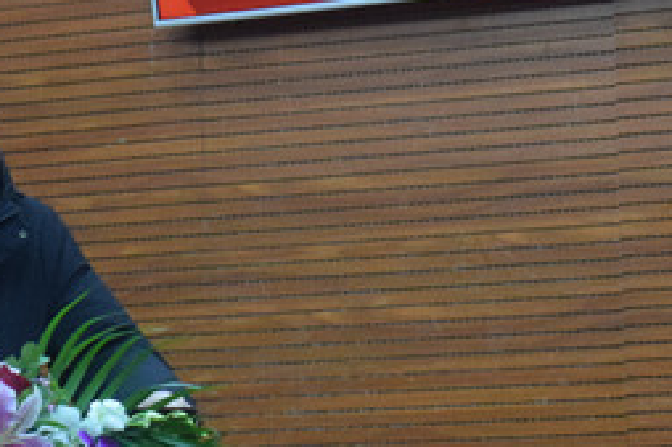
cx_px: -58
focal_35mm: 260
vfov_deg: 5.3
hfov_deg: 7.9
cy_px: 97
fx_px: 4842
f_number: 5.6
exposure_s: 1/60
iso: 3600
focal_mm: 55
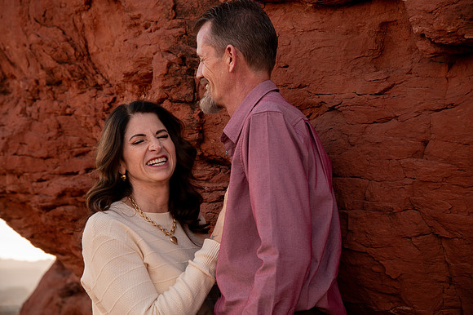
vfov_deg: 15.9
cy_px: 158
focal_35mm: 86
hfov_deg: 23.7
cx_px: 236
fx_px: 1129
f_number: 6.3
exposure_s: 1/200
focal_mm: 86
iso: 400
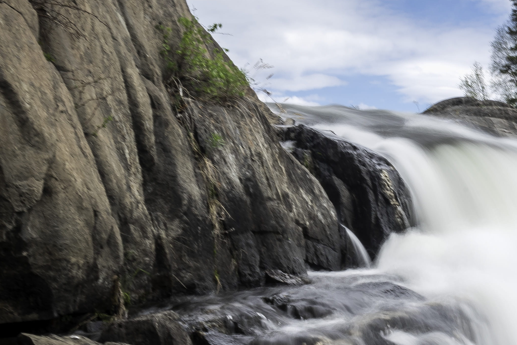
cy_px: 309
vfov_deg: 15.2
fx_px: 1279
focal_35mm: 89
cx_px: 614
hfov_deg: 21.3
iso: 100
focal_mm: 31
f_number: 20
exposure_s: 1
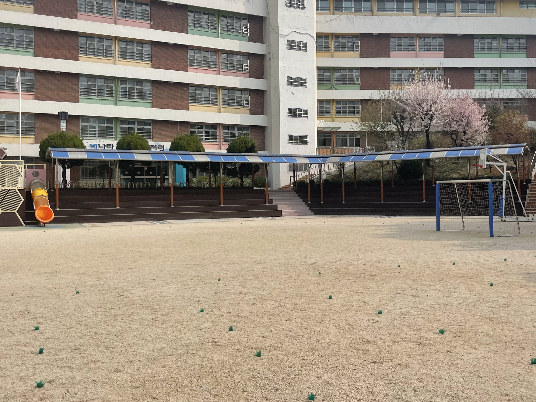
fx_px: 573
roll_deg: +0.9
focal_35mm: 37
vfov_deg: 38.7
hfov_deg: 50.1
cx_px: 290
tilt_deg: +2.0
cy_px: 189
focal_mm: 4.2
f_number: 1.6
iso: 32
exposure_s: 1/5556
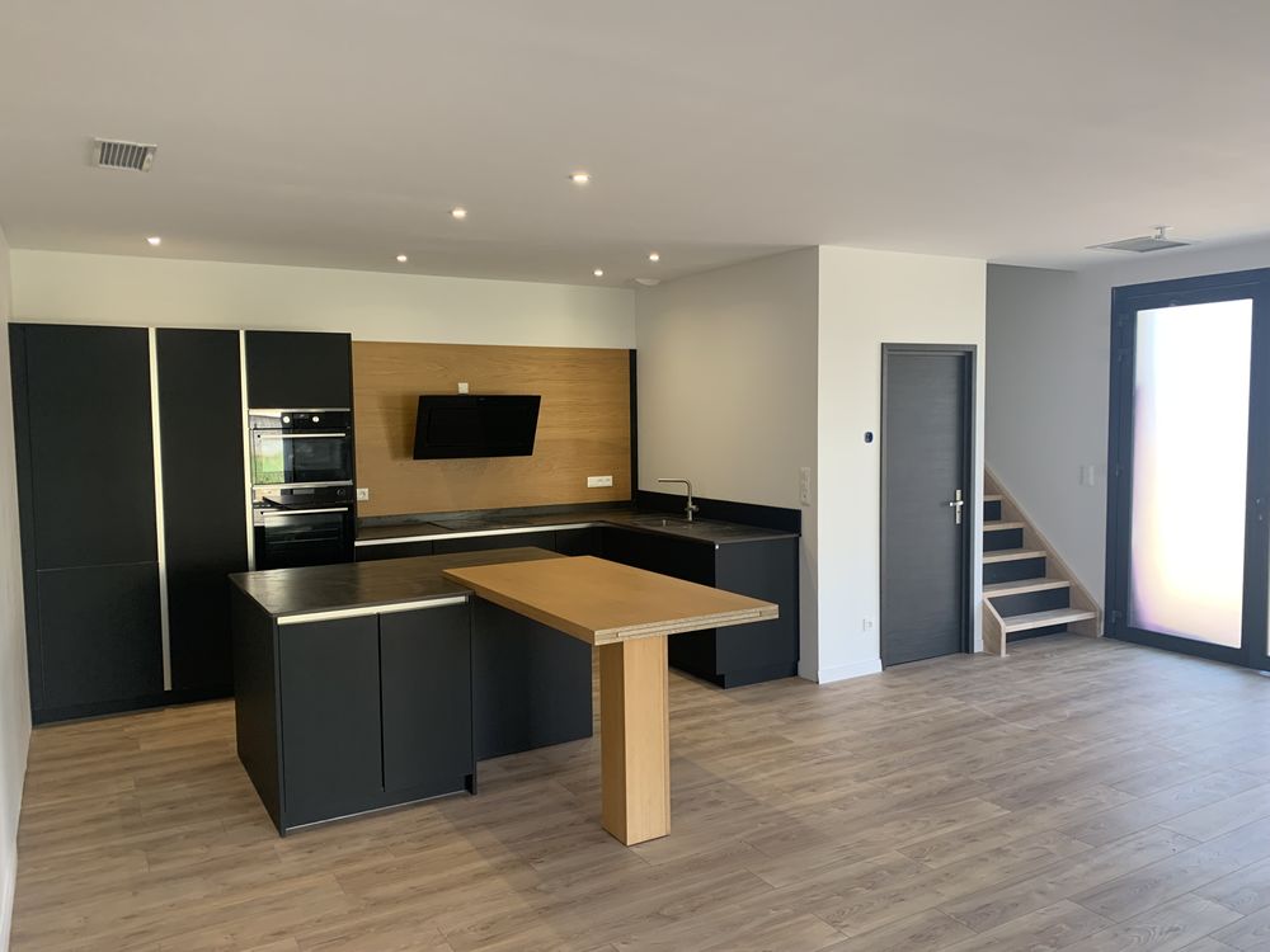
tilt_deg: -6.2
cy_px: 476
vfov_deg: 53.1
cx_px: 635
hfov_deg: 67.3
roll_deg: +0.8
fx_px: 954
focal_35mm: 26
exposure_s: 1/112
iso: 100
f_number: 1.8
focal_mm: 4.25
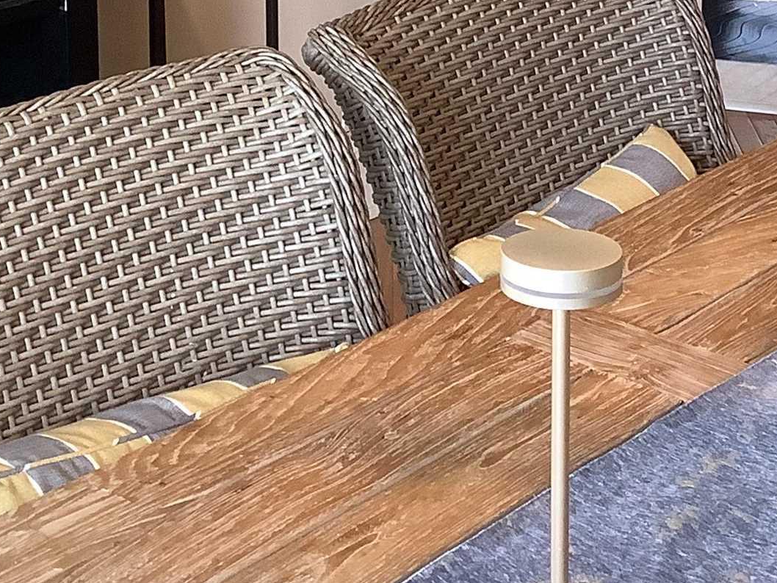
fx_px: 2021
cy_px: -178
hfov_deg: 21.7
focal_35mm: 90
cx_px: 447
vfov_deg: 15.6
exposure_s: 1/50
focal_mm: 3.3
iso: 100
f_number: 2.4
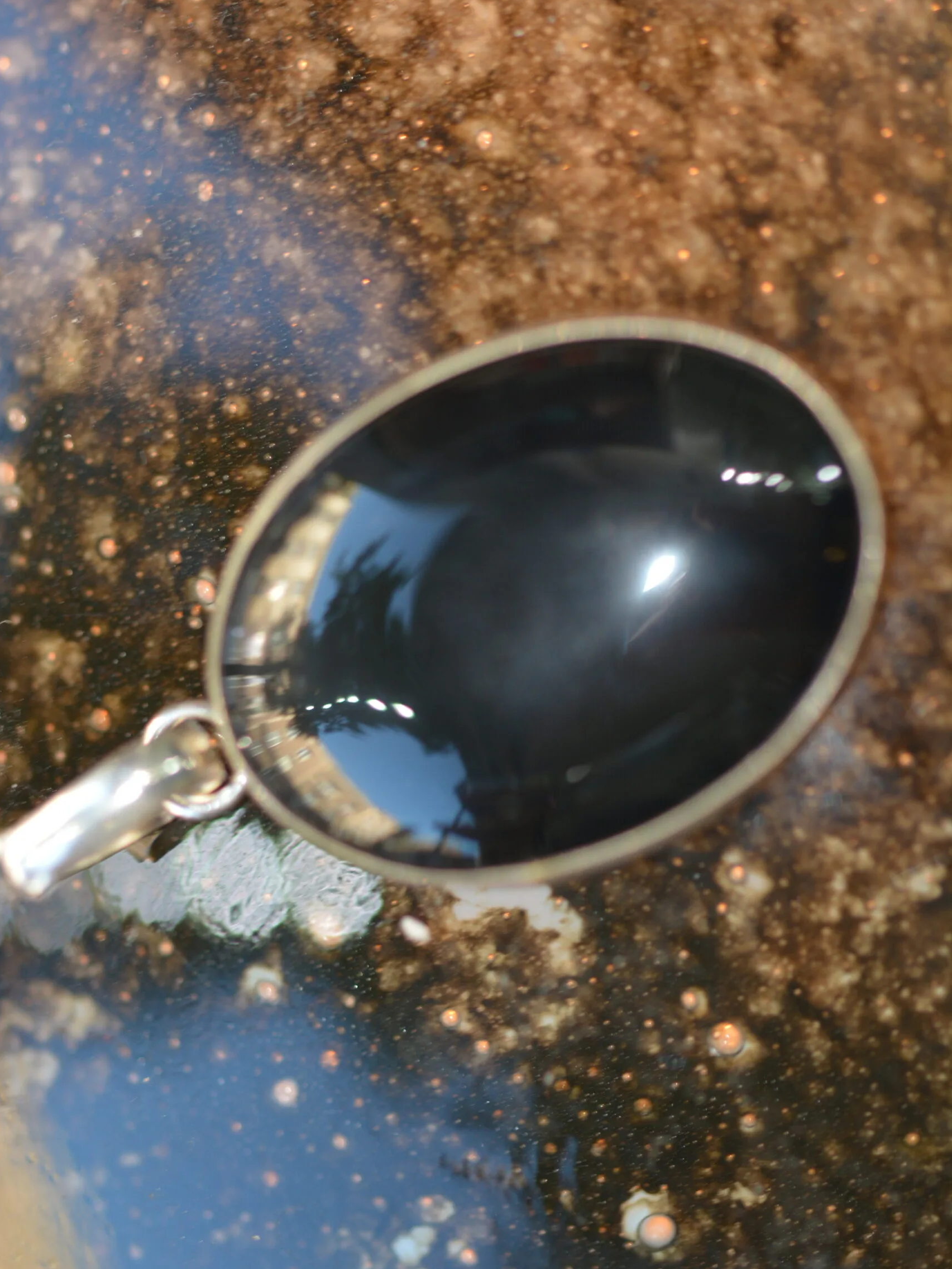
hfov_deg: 8.7
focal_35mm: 171
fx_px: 6255
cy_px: 636
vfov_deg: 11.6
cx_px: 476
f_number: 3.8
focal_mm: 105
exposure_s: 1/80
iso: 360
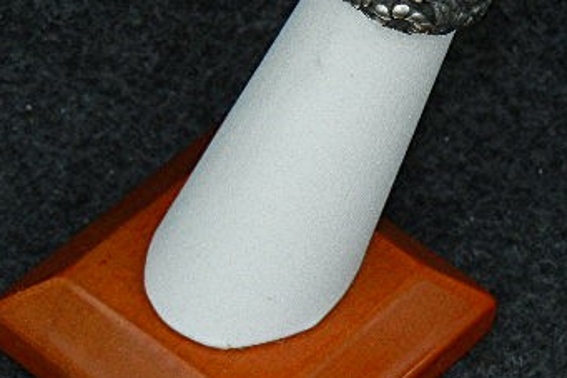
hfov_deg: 10.3
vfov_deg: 6.9
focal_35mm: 199
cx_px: 316
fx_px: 3133
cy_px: 160
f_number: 4.5
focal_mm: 18.3
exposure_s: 1/30
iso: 463
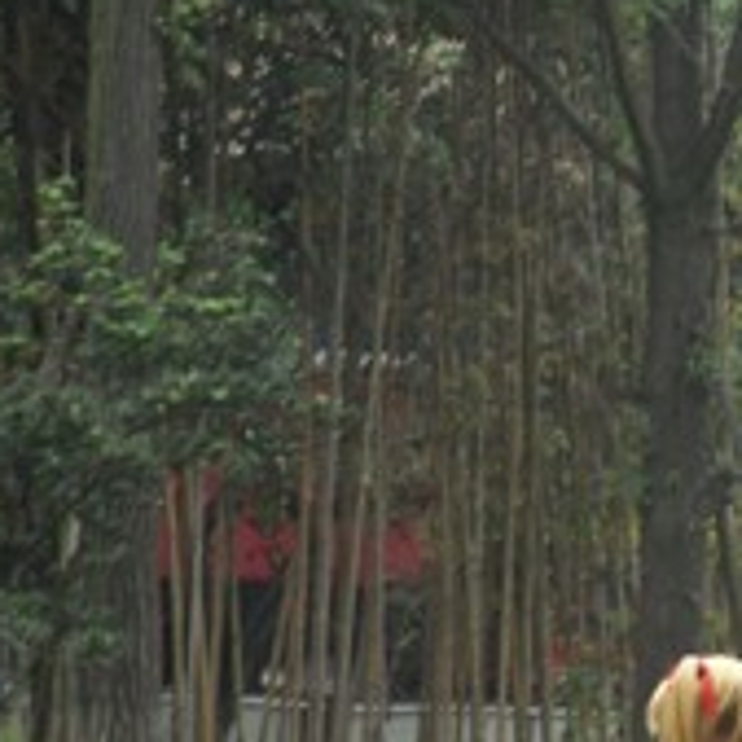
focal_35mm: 469
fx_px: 11374
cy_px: 821
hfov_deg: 3.7
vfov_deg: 3.7
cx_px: 1282
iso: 100
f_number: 4.8
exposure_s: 1/79
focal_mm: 19.67
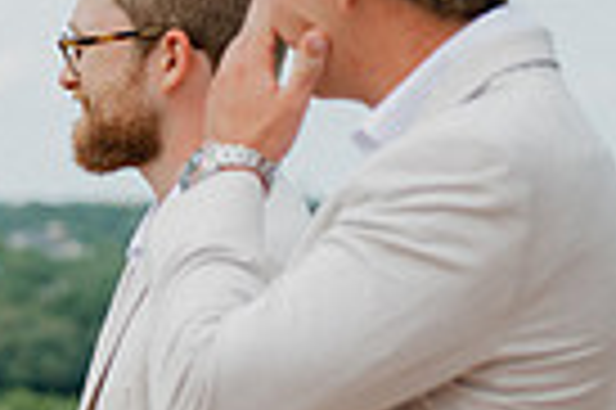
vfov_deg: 6.4
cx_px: -454
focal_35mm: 212
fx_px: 3623
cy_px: 502
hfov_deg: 9.3
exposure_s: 1/4000
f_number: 2.5
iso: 160
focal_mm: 50
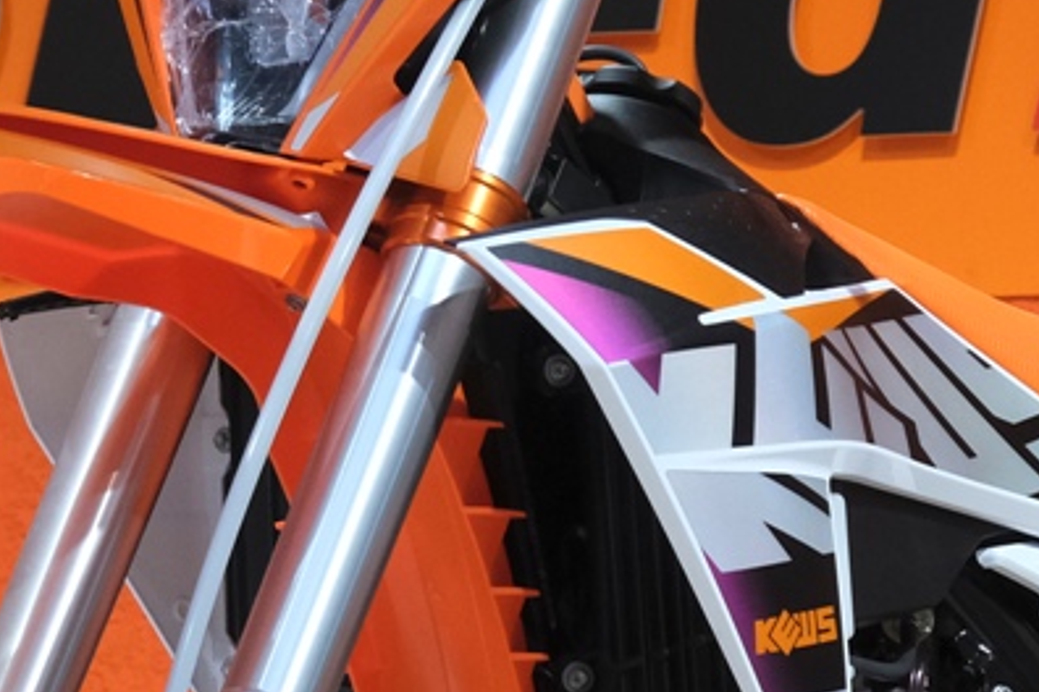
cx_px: 627
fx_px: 8167
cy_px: 730
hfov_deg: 7.3
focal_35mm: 283
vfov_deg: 4.8
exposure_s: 1/125
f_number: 4
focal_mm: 46.6
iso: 1600
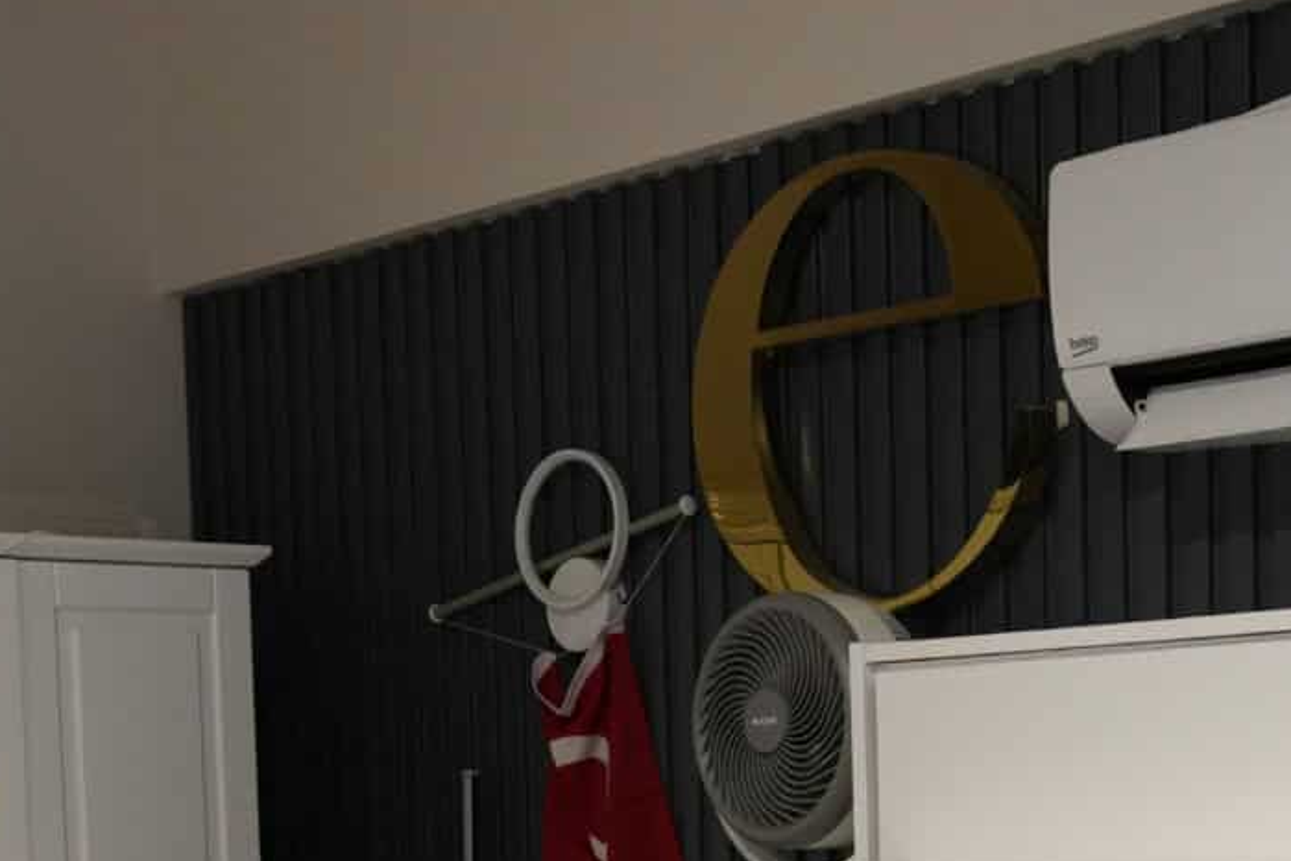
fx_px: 2940
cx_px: 571
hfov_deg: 24.7
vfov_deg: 15.9
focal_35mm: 82
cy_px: 1067
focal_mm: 28
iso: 1600
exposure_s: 1/160
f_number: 3.2
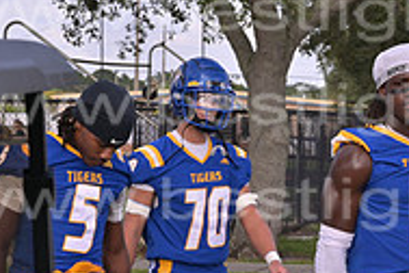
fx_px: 2408
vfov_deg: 6.5
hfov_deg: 9.6
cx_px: 446
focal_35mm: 212
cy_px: 251
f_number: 8
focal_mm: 69
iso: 125
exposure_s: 1/250
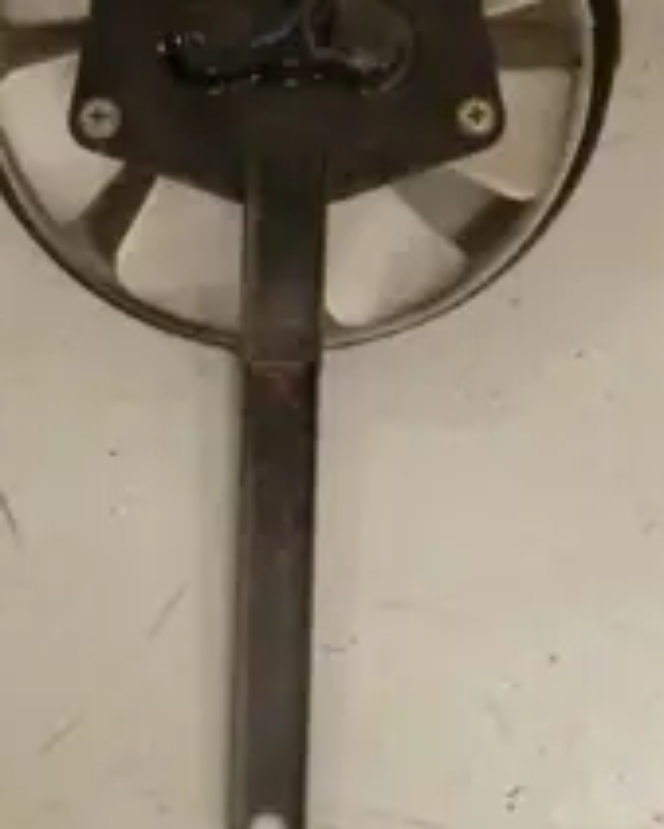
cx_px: 204
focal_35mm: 60
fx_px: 1473
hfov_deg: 25.2
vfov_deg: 31.0
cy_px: 220
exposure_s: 1/60
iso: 640
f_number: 3.2
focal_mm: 4.9
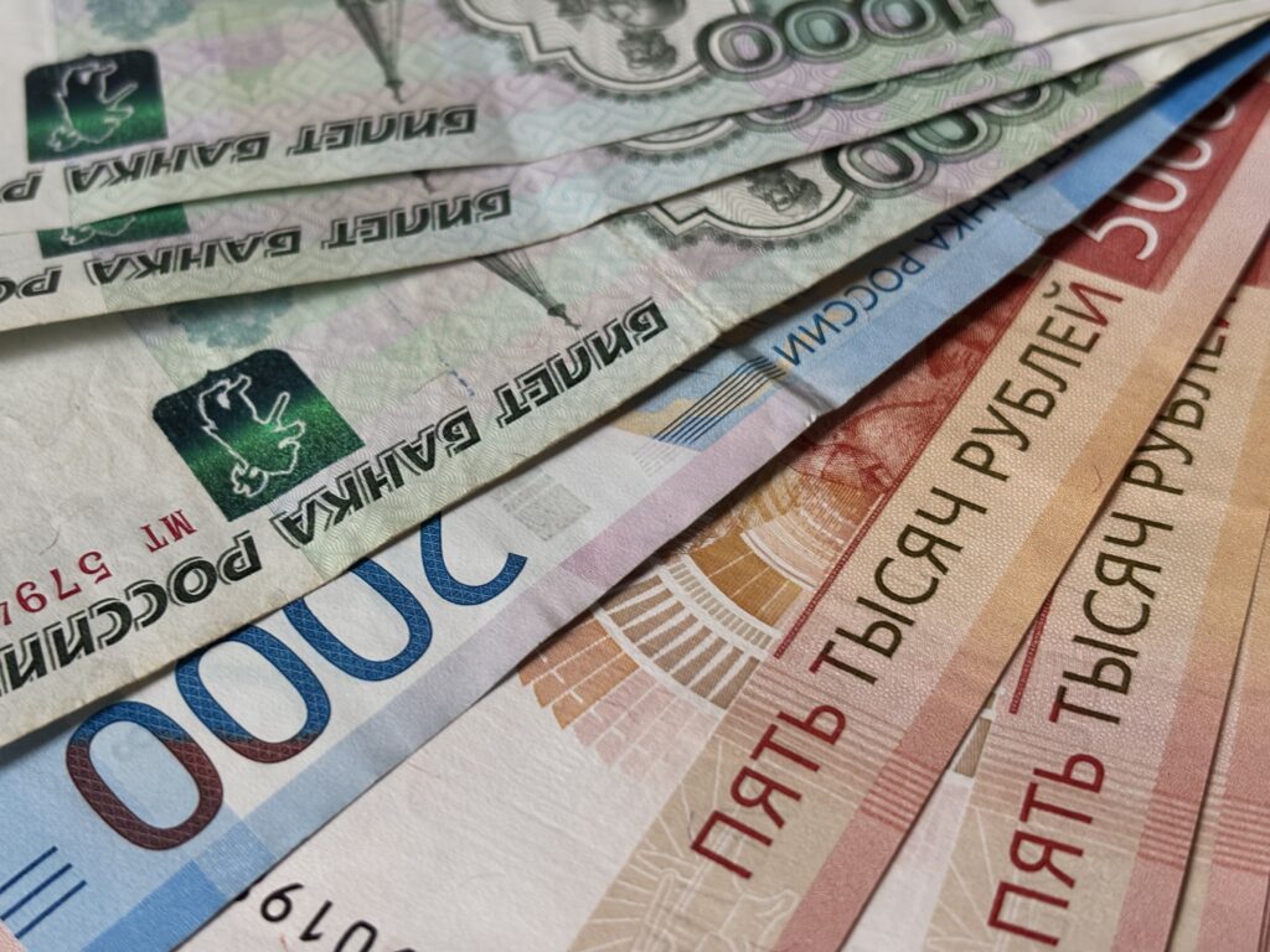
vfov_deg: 28.0
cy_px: 476
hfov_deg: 36.8
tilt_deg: -47.8
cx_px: 635
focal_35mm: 52
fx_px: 1908
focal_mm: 5.96
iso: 80
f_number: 1.6
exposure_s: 1/60
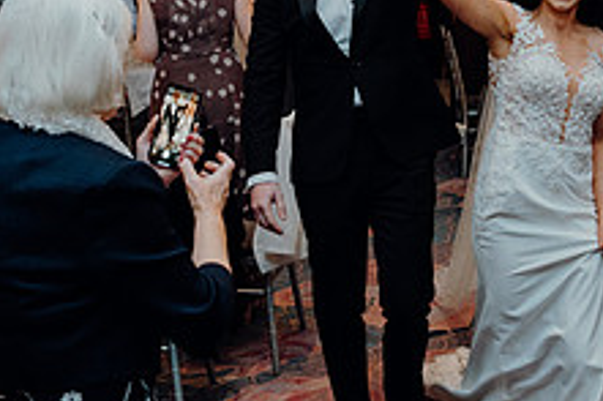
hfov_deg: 31.3
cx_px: 461
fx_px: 1054
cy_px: 110
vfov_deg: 21.4
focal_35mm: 63
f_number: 3.5
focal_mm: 24
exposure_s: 1/160
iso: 2500
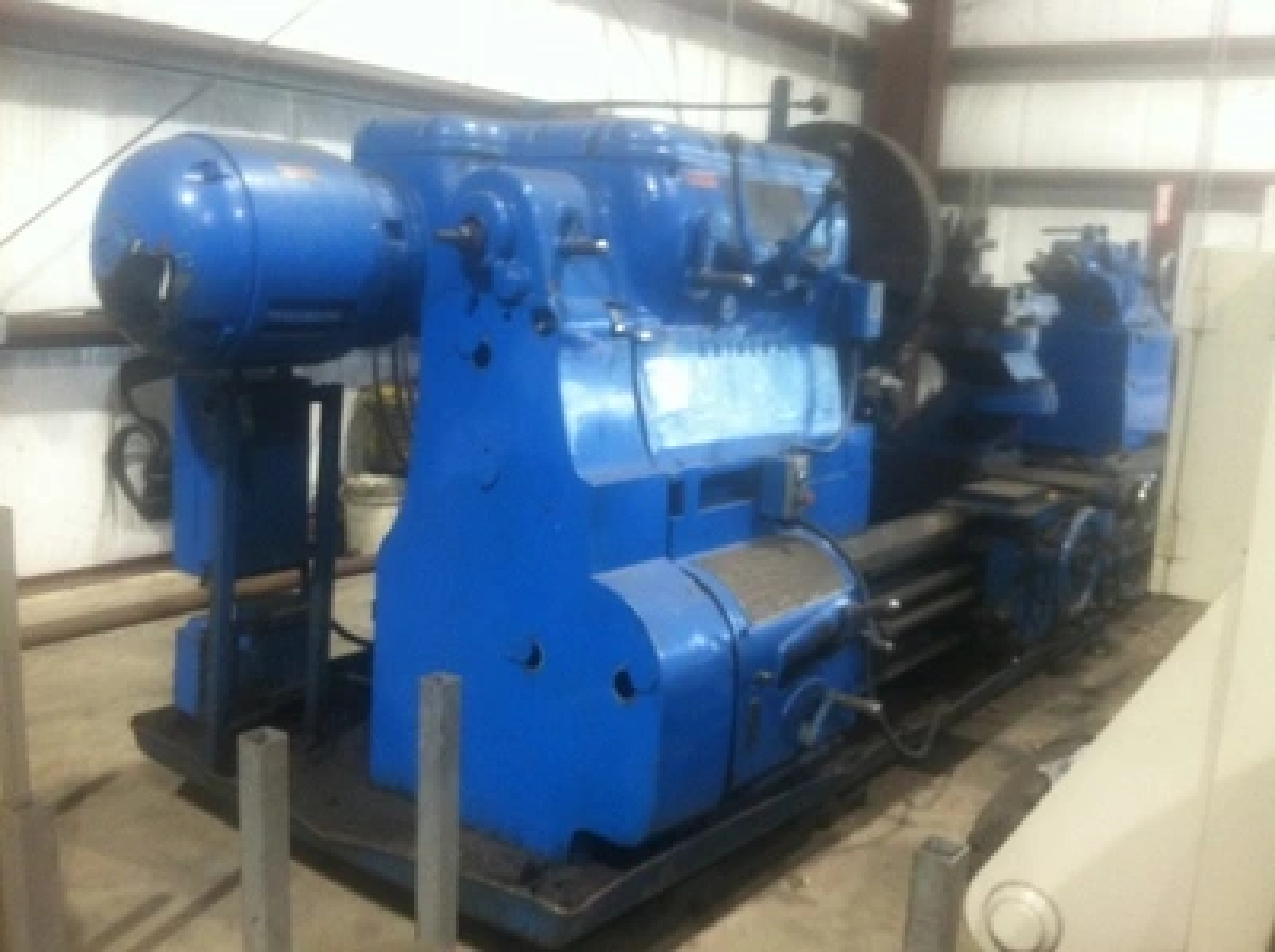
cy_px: 476
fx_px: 1288
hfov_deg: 52.7
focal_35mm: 35
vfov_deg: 40.6
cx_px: 638
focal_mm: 3.85
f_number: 2.8
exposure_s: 1/15
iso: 250
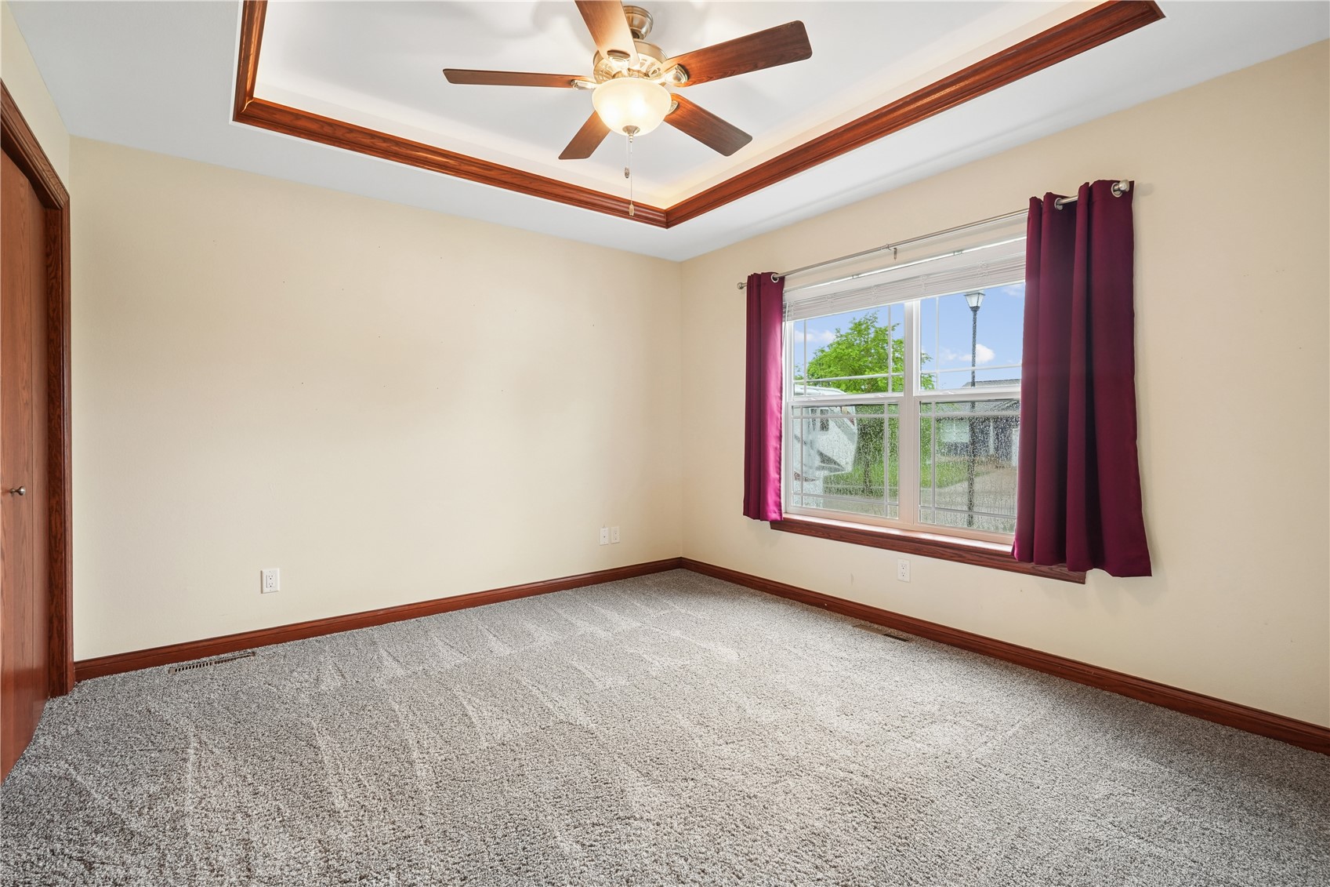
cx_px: 665
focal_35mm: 16
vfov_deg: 73.7
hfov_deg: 96.7
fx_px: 591
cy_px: 444
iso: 640
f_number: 10
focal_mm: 16
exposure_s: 1/8
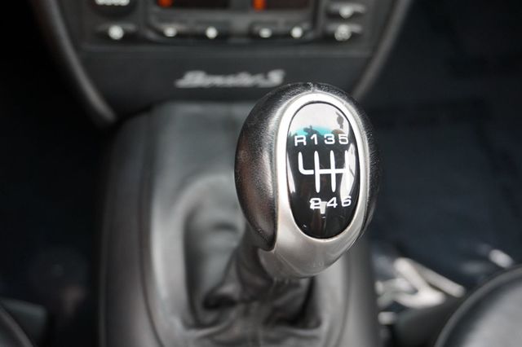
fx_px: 565
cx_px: 261
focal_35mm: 39
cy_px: 174
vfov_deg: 34.2
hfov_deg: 49.6
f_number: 4.5
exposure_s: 1/60
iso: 400
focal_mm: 26
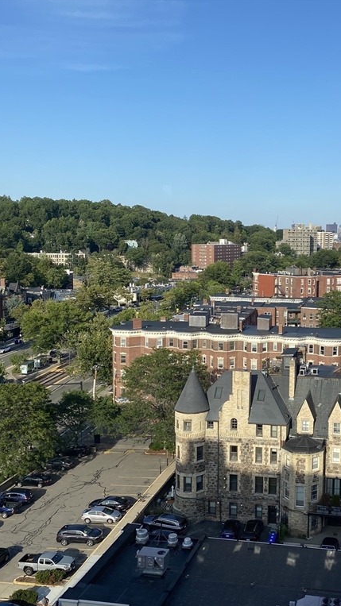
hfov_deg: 30.2
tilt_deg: -5.8
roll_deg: -1.9
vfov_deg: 52.8
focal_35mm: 38
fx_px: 611
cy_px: 303
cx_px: 288
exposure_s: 1/2268
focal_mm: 4.25
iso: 32
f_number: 1.8
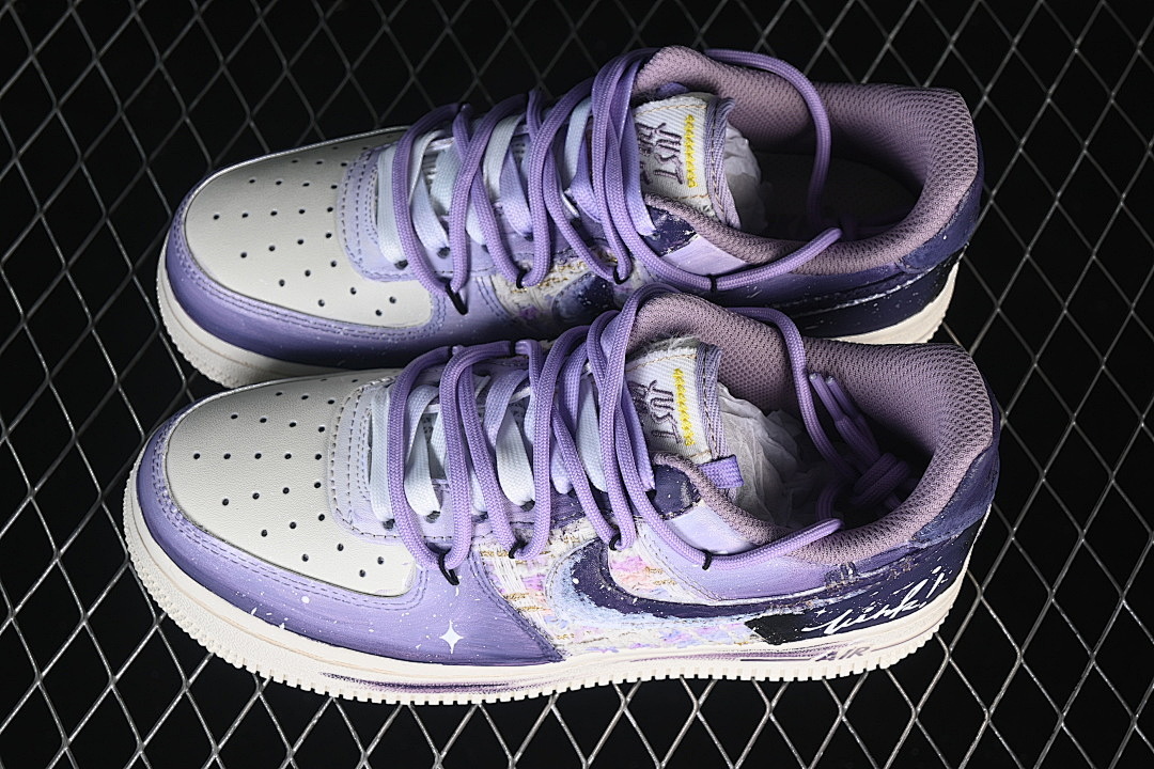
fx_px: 2404
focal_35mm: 75
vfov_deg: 18.2
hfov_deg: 27.0
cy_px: 384
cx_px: 577
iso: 160
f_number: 7.1
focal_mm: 50
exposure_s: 1/80
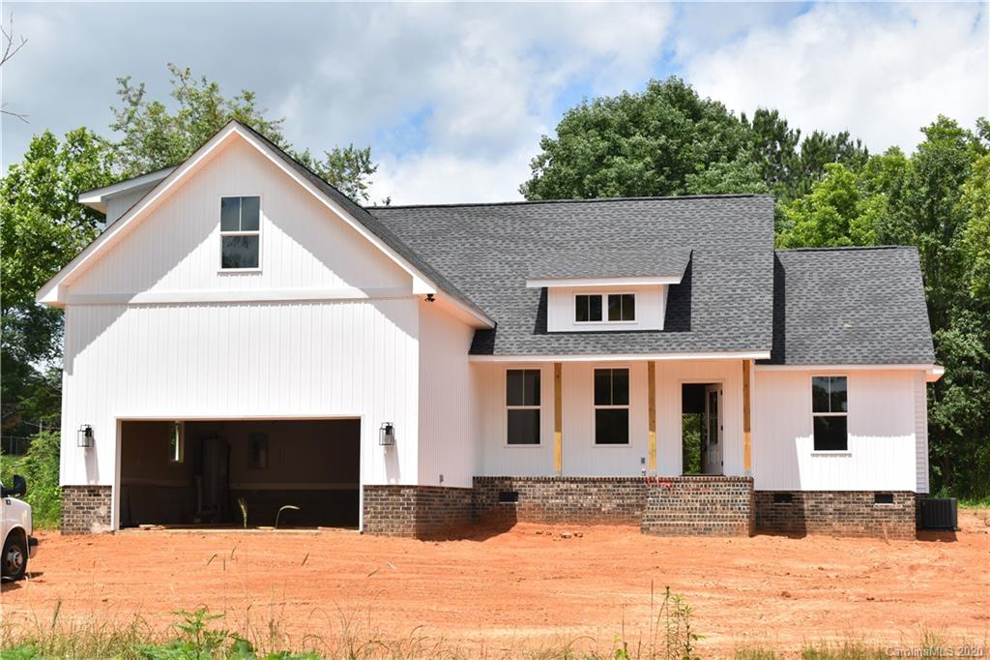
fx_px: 1567
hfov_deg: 35.1
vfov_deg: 23.8
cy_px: 330
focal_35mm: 57
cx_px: 495
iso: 100
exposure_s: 1/320
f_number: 9
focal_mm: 38
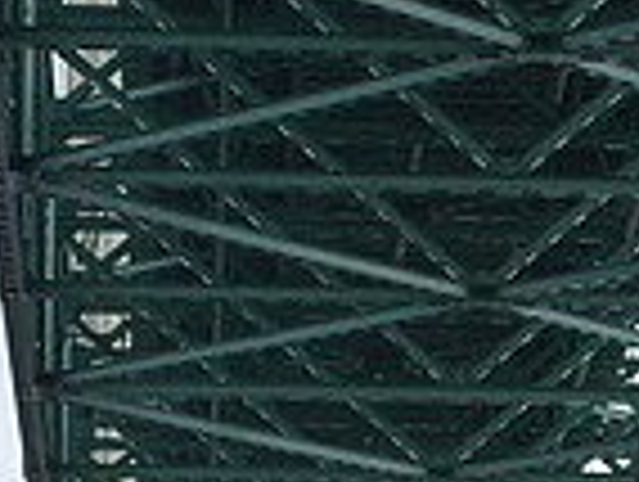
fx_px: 6527
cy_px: 1252
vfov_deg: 4.1
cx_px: 619
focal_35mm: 353
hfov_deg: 5.6
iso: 250
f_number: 5.6
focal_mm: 90
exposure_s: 1/800
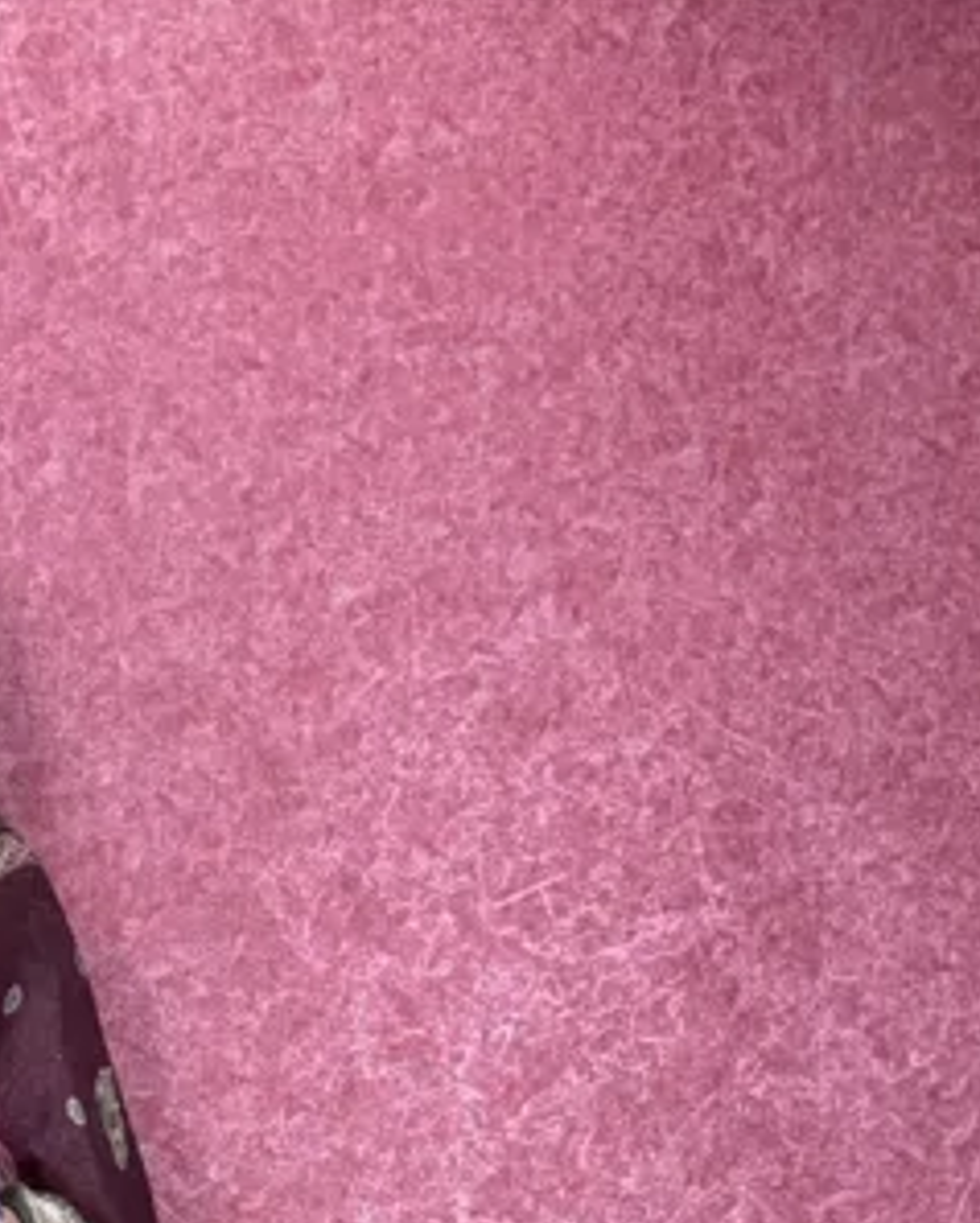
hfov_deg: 18.9
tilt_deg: -4.6
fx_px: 2789
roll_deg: -0.5
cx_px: -161
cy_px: 1534
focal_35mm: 77
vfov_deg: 22.4
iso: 40
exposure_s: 1/122
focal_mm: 5.96
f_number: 1.6
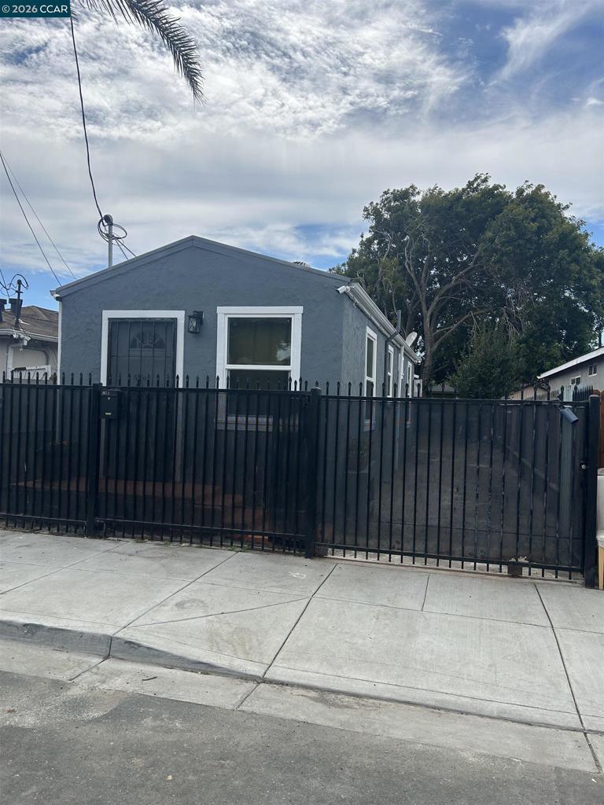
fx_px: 605
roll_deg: -2.0
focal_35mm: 26
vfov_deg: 67.3
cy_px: 402
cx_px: 302
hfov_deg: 53.1
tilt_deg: -0.1
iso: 50
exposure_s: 1/6579
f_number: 1.5
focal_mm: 5.7
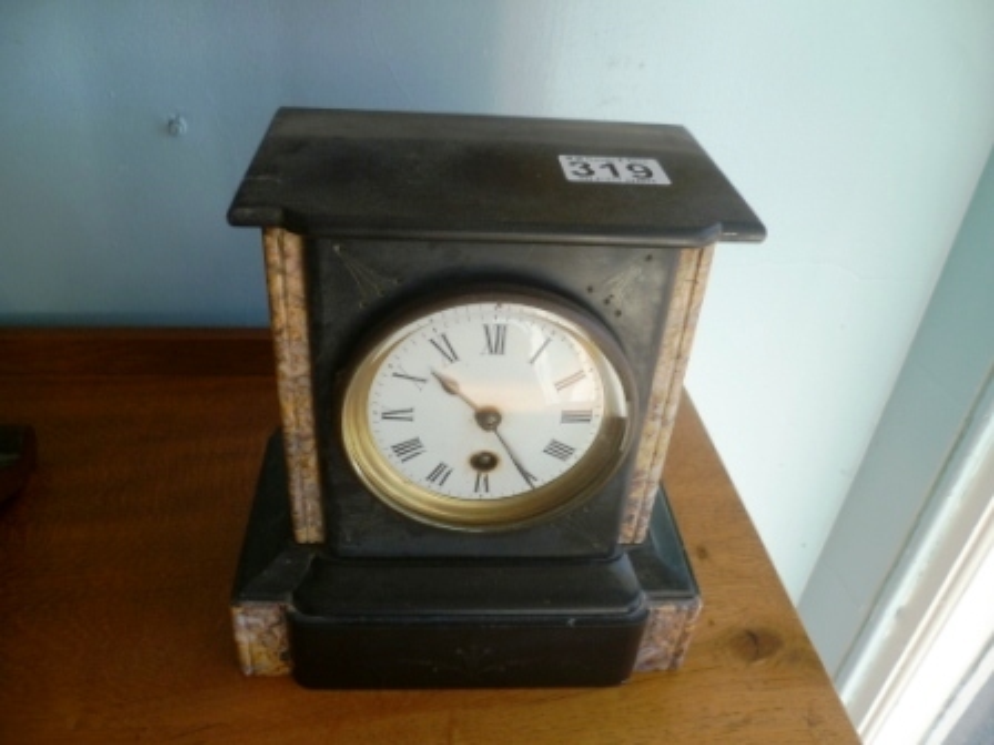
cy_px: 372
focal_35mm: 28
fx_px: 804
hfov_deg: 63.4
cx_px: 497
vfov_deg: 49.7
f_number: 2.8
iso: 80
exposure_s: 1/100
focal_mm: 5
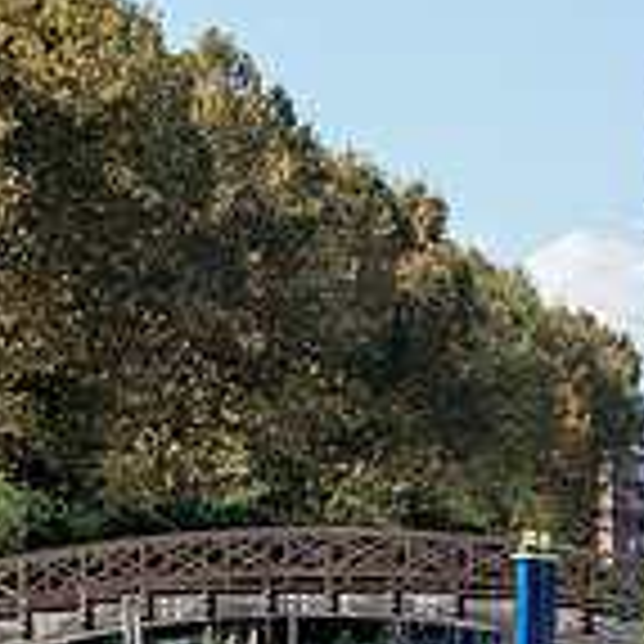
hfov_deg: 4.9
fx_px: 7493
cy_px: 540
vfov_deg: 4.9
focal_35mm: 356
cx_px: -271
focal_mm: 92
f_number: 9
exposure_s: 1/640
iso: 500
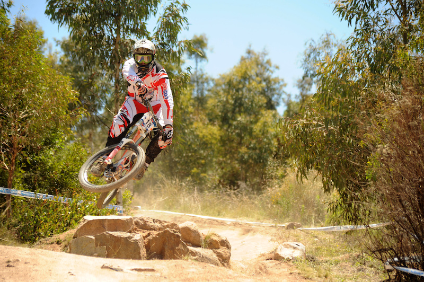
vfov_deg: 8.1
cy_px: 141
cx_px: 212
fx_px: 2001
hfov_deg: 12.1
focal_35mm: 170
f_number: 6.3
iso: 250
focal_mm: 170
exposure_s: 1/500
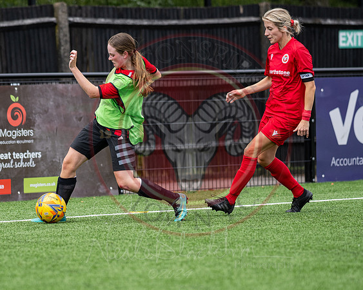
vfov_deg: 5.6
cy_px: 174
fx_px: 2973
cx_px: 148
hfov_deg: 7.0
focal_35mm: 277
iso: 200
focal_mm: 135
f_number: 2
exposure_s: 1/5000
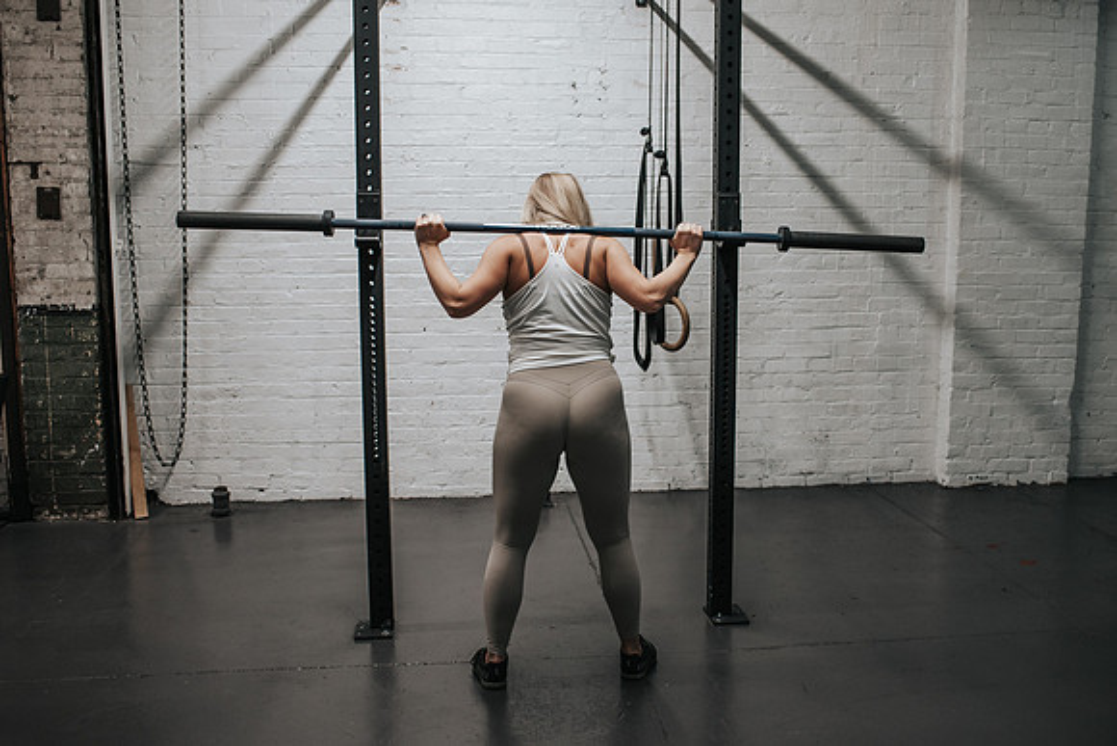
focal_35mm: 38
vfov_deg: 35.0
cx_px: 602
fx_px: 1181
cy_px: 373
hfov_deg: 50.6
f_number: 3.2
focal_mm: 35
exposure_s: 1/250
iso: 800
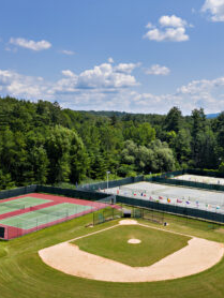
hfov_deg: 34.4
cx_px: 169
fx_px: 353
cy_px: 150
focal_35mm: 41
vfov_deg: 45.7
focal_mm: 10.26
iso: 100
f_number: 3.5
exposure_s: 1/1600
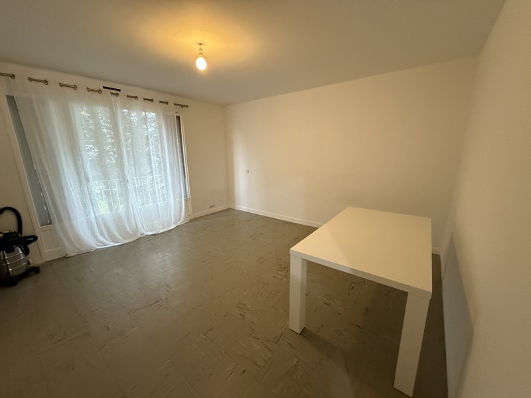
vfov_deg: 85.7
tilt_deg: -12.2
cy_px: 199
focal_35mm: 14
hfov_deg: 102.1
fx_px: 215
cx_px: 266
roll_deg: +1.0
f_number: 2.2
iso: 640
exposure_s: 1/50
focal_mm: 2.22
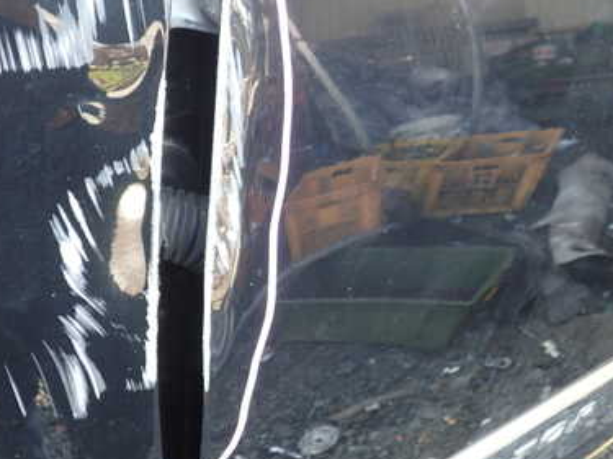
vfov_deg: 30.1
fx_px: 850
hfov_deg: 39.6
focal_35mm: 48
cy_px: 158
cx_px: 283
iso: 200
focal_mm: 5.4
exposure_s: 1/50
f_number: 2.3
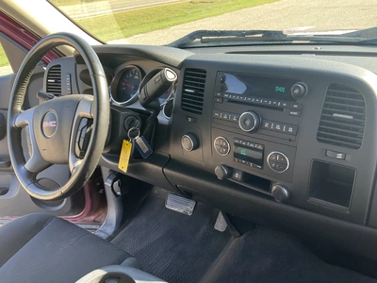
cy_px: 142
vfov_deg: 48.2
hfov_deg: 61.7
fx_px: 316
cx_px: 188
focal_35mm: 29
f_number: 1.8
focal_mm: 3
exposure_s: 1/122
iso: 40
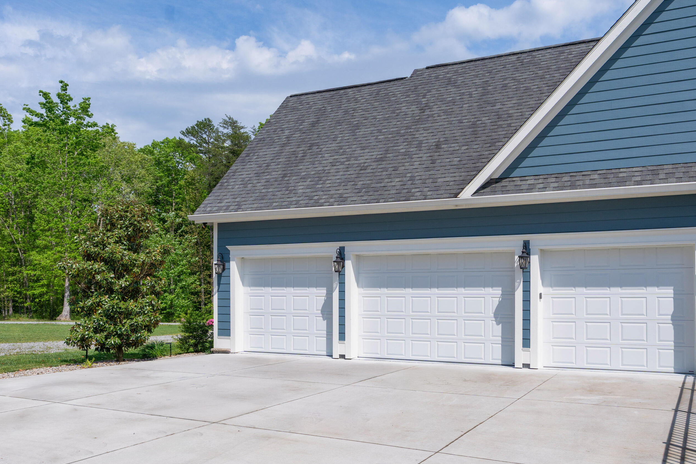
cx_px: 413
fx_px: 599
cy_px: 268
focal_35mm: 31
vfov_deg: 42.2
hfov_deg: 59.9
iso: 320
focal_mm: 26
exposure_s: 1/1250
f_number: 7.1
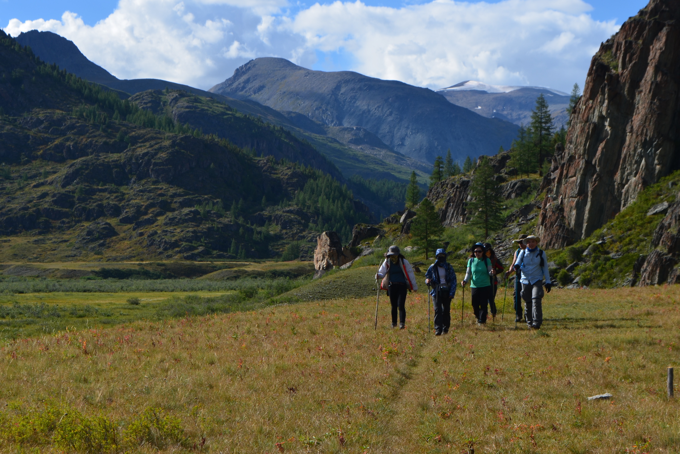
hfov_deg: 24.6
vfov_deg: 16.6
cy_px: 227
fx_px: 1558
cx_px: 340
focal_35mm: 82
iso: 110
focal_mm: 55
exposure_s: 1/125
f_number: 11
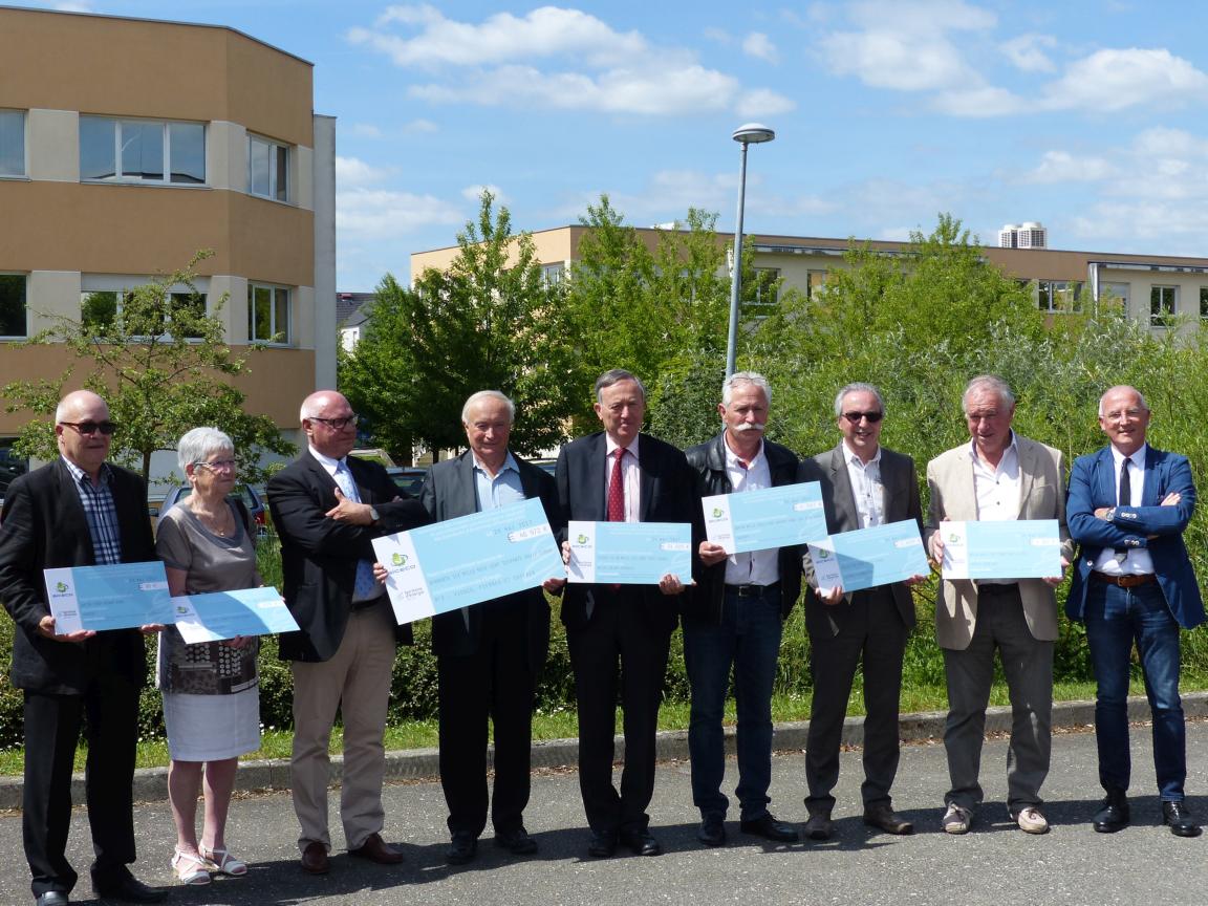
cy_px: 453
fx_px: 1850
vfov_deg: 27.5
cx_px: 604
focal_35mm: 53
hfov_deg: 36.2
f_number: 4
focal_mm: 9.1
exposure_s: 1/1000
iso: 100
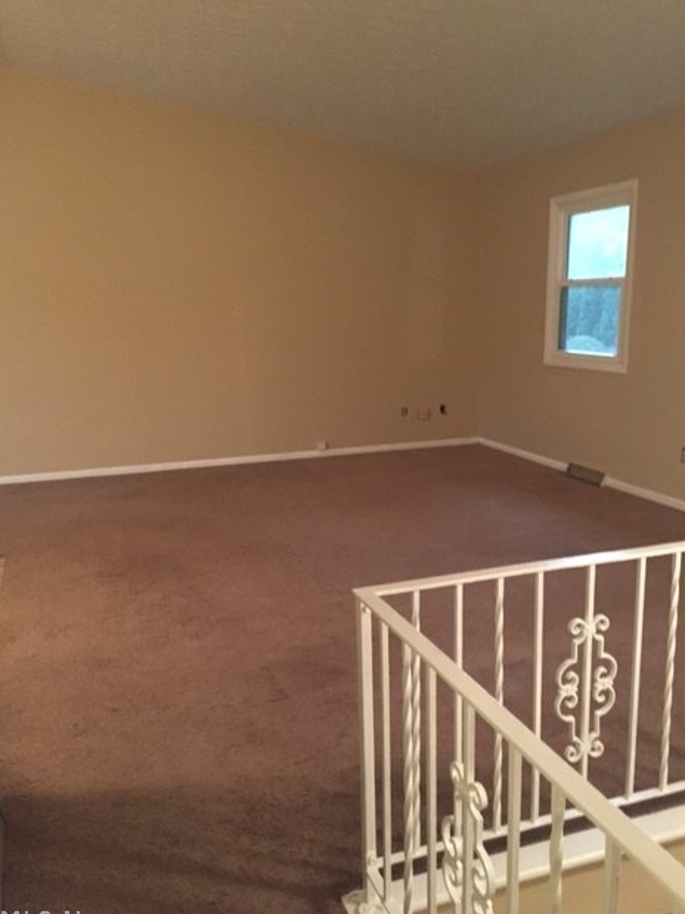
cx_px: 347
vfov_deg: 60.0
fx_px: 792
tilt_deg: -13.5
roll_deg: +1.2
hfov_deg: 46.8
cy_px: 470
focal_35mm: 30
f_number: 2.2
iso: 250
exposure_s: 1/17
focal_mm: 4.15
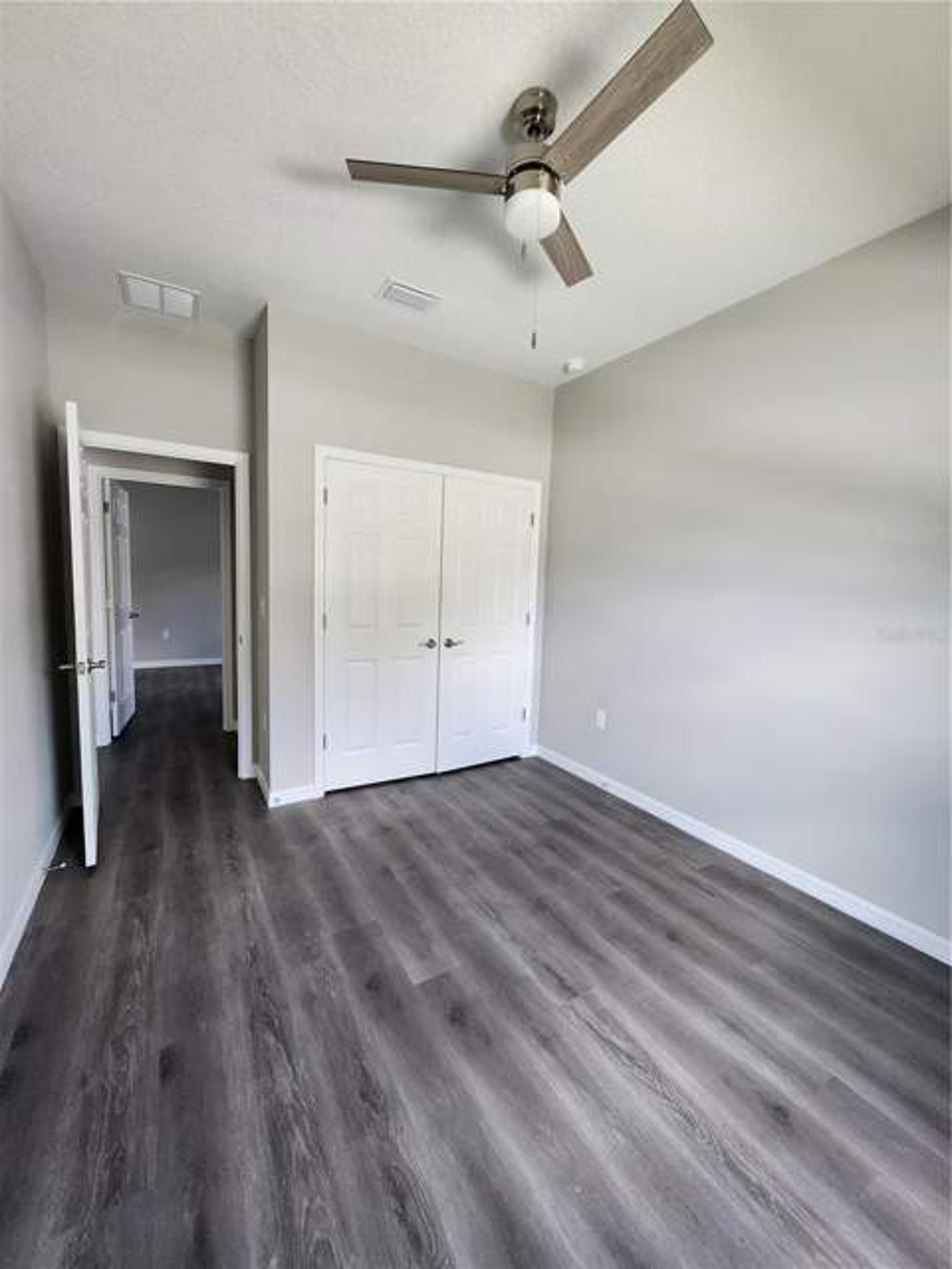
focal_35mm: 13
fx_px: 477
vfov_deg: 106.2
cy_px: 634
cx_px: 476
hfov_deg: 89.9
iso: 320
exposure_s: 1/60
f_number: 2.2
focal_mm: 1.74
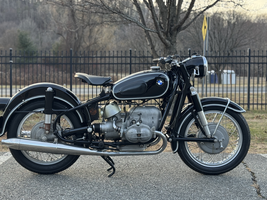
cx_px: 113
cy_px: 94
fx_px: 432
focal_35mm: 56
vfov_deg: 26.1
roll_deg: -0.7
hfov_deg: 34.3
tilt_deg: -2.3
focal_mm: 6.76
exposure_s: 1/168
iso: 80
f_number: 1.78
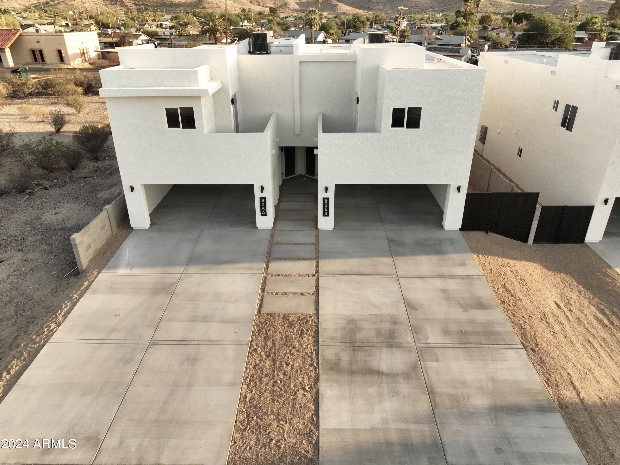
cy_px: 232
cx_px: 310
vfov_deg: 56.8
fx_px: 430
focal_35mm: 24
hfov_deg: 71.6
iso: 100
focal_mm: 12.29
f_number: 2.8
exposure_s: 1/240
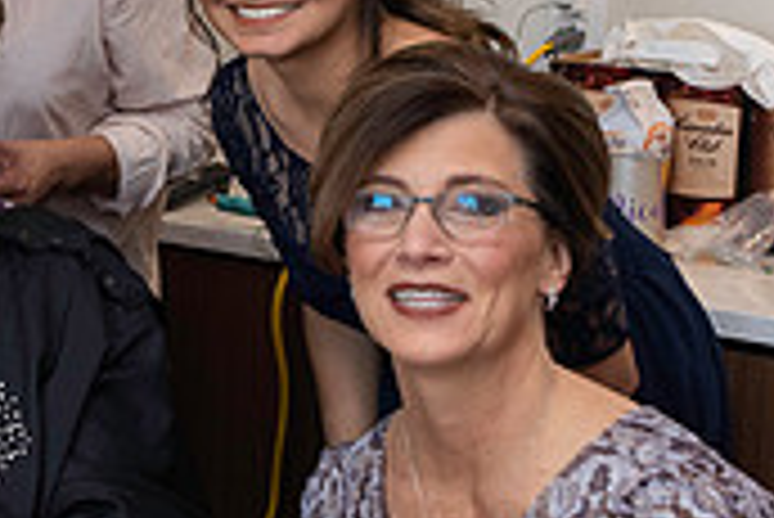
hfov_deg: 18.8
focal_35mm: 99
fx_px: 2130
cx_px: -284
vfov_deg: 13.7
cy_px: 53
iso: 640
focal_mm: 24
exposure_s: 1/200
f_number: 4.5
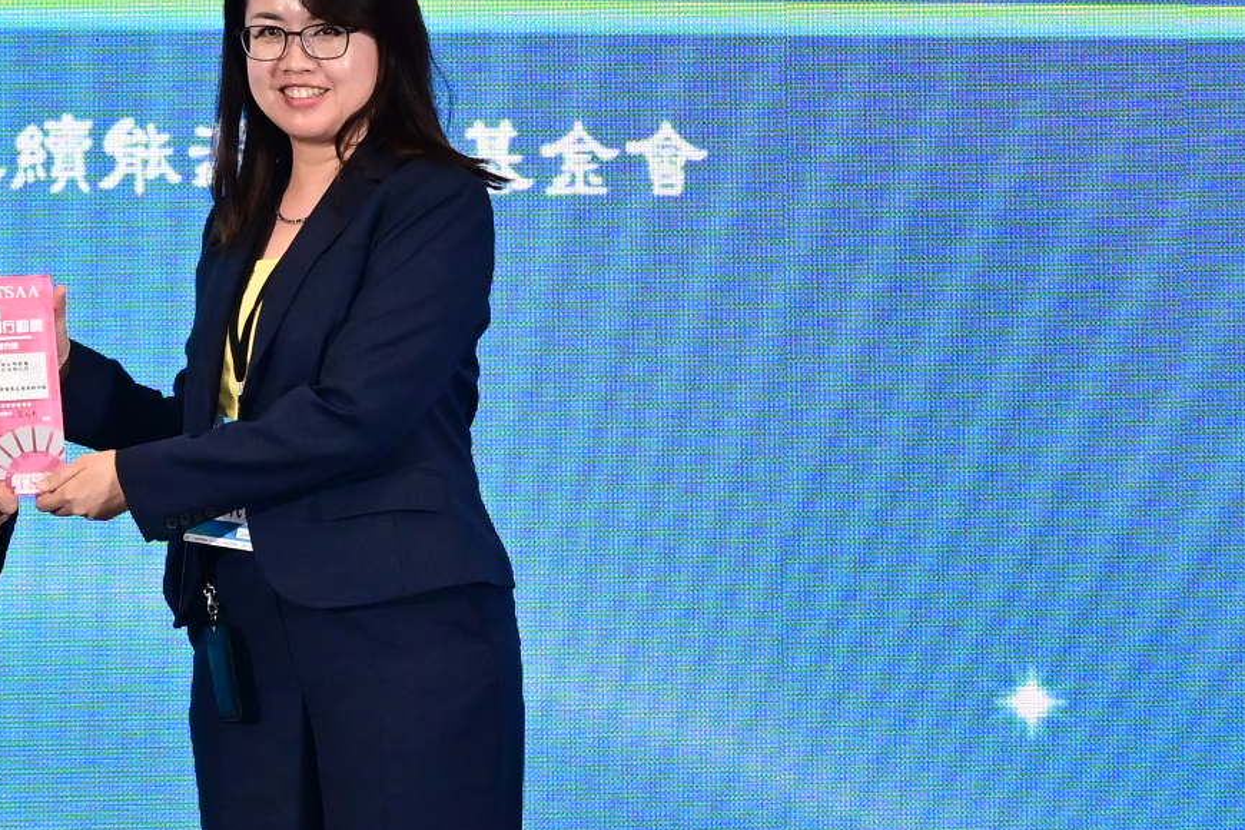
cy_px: 46
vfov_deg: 4.1
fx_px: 11654
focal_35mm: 337
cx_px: 36
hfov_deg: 6.1
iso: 1600
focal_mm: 71
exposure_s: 1/160
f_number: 6.3
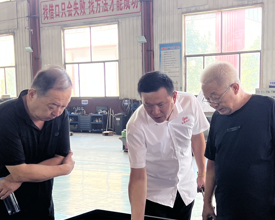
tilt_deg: -5.3
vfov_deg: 25.6
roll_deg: -0.5
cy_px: 149
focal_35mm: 59
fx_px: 480
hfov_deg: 31.9
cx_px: 153
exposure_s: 1/100
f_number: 1.5
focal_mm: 5.7
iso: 80
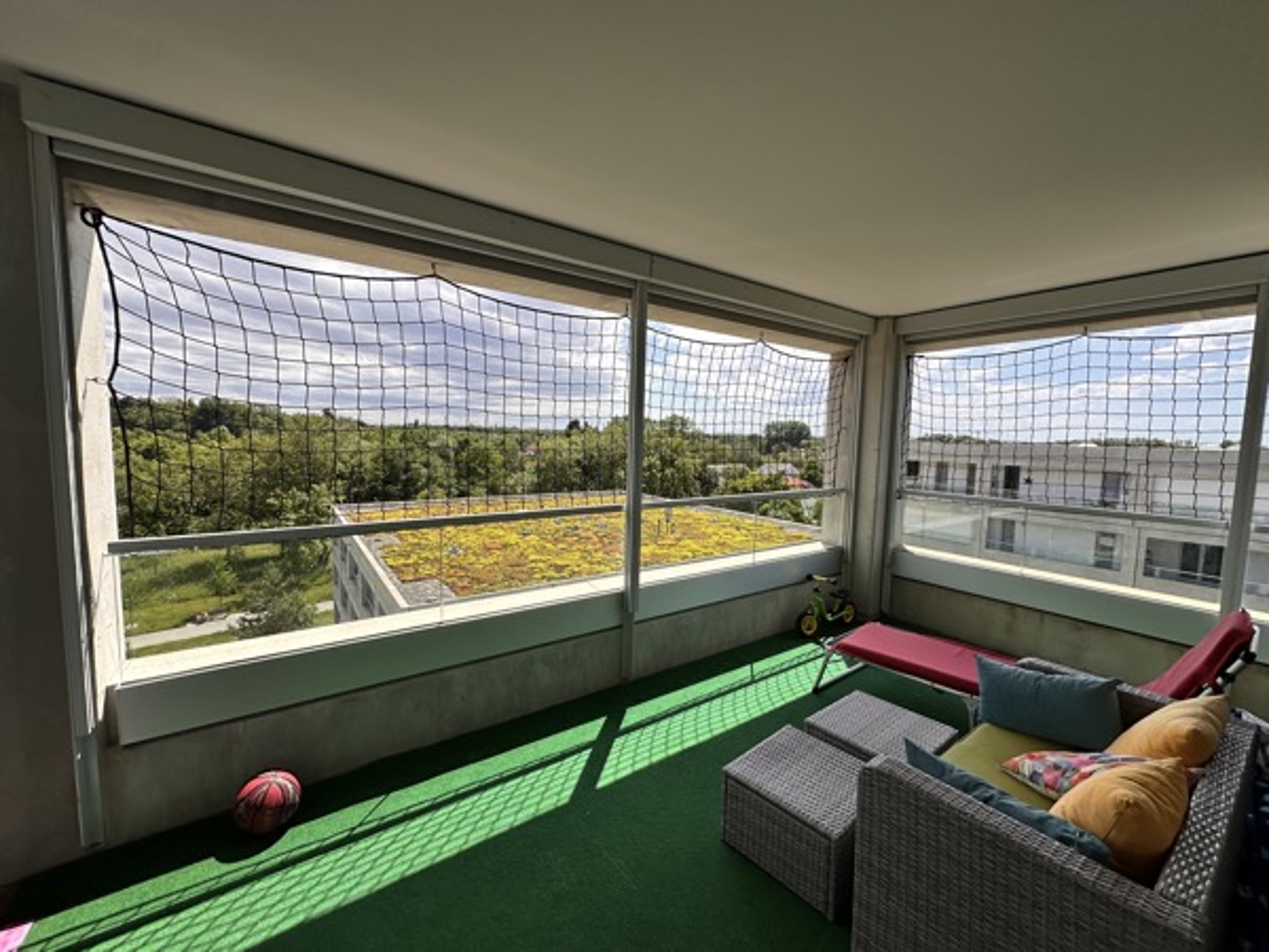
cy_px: 476
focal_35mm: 14
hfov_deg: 102.1
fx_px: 513
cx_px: 634
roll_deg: -1.6
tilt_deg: -4.1
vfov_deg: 85.7
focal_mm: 2.22
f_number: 2.2
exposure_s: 1/2092
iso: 50
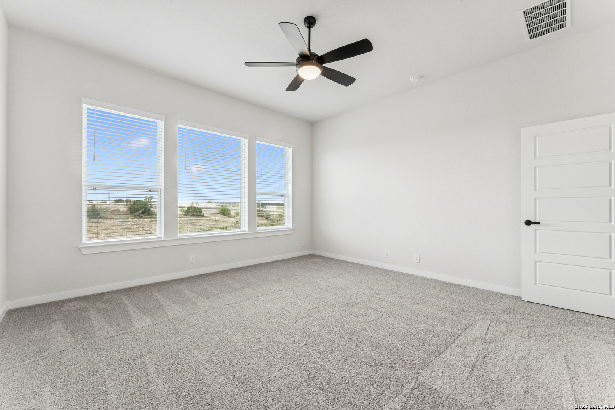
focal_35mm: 14
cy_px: 205
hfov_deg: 104.2
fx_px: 239
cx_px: 308
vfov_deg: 81.2
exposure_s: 1/8
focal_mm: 14
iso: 100
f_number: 13
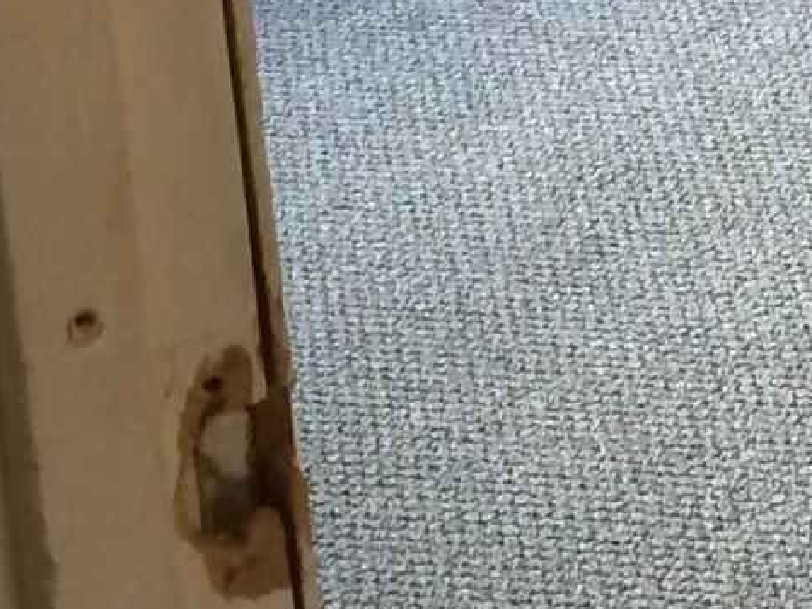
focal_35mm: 189
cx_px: 1586
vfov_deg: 7.3
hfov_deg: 9.8
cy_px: -954
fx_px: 4433
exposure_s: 1/30
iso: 125
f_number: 2.2
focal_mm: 4.12
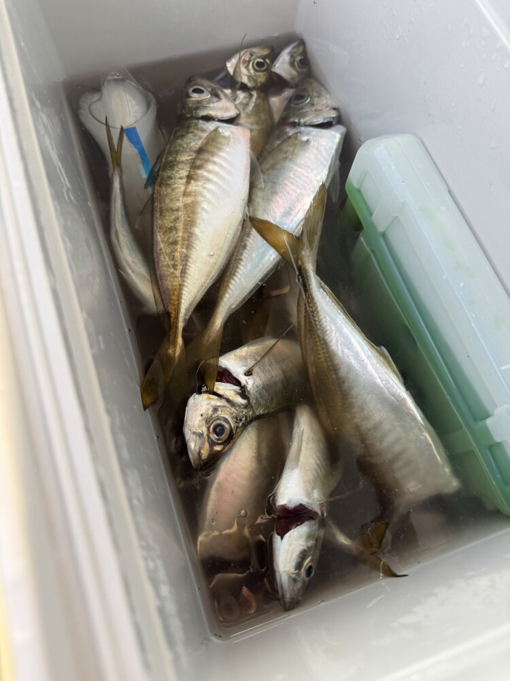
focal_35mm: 24
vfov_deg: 71.6
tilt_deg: -66.1
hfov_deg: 56.8
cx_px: 255
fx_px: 471
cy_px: 340
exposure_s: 1/522
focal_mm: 6.76
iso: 80
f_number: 1.78
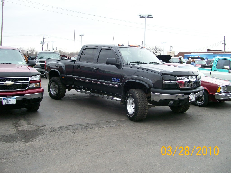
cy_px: 86
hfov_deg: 51.4
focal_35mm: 36
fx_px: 240
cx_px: 116
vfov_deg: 39.7
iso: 80
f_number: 2.7
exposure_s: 1/222
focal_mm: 6
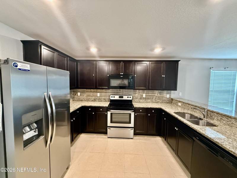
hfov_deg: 102.1
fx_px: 96
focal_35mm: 14
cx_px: 118
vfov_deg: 85.7
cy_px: 89
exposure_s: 1/60
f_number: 2.2
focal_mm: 2.22
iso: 1000
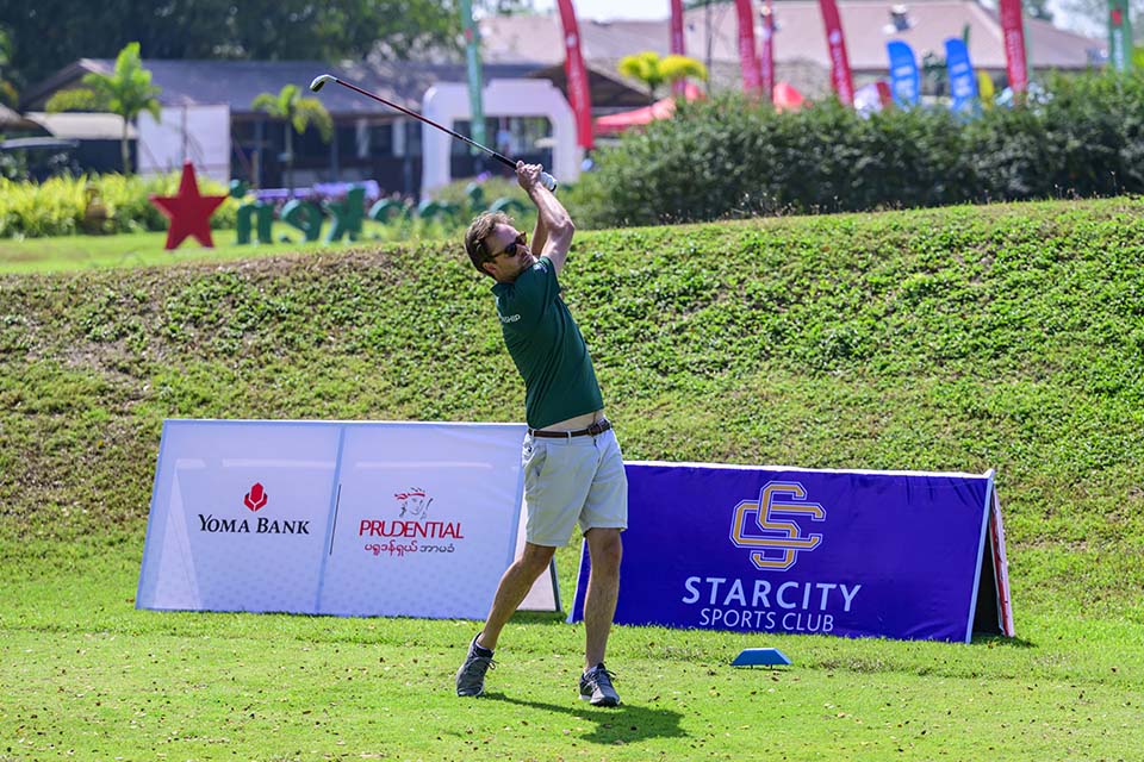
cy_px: 381
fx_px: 3654
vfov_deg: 11.9
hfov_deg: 17.8
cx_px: 572
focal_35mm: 115
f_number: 2.8
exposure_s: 1/6400
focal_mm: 115
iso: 320
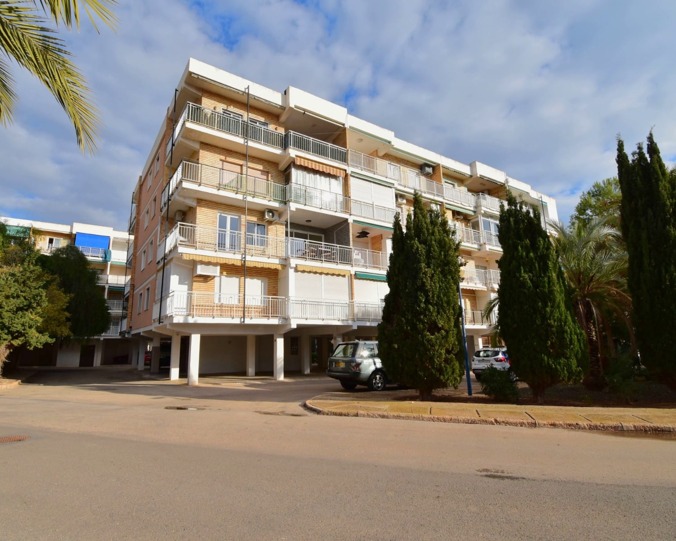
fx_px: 340
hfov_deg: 89.2
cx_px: 298
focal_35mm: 17
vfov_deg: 77.0
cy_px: 271
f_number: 11
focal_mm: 10
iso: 250
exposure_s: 1/500
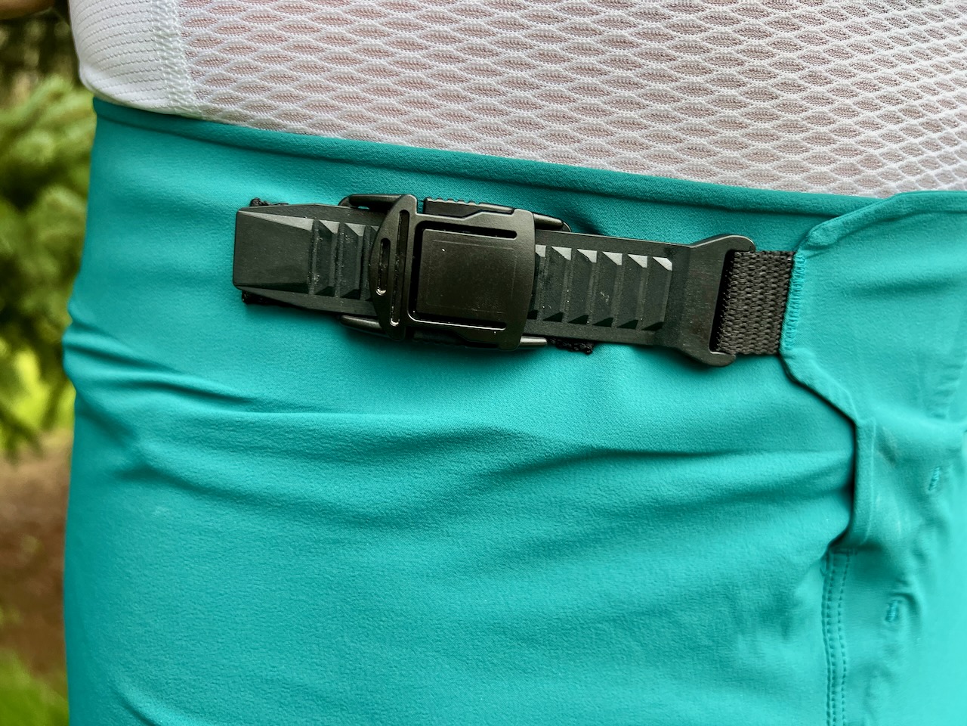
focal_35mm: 26
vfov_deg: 53.1
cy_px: 363
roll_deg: +2.5
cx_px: 484
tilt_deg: -16.2
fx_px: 726
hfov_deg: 67.3
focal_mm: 5.7
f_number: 1.5
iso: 100
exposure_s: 1/121
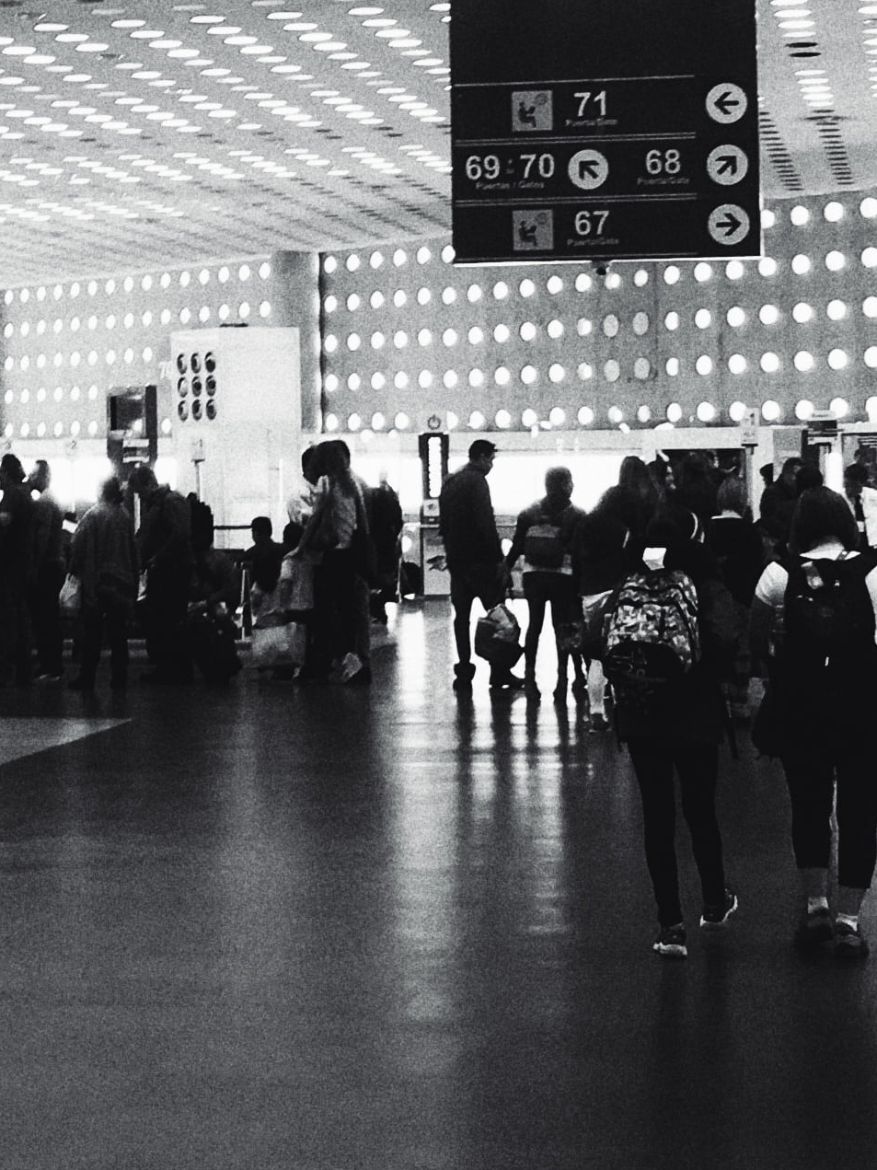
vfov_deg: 21.1
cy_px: 269
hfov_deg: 15.8
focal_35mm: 92
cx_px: 17
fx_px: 3108
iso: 32
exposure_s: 1/40
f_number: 2.2
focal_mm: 4.15
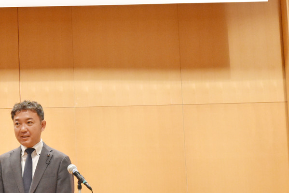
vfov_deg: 10.0
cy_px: 94
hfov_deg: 14.8
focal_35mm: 137
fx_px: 1099
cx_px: 27
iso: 2500
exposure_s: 1/100
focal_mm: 38
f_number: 5
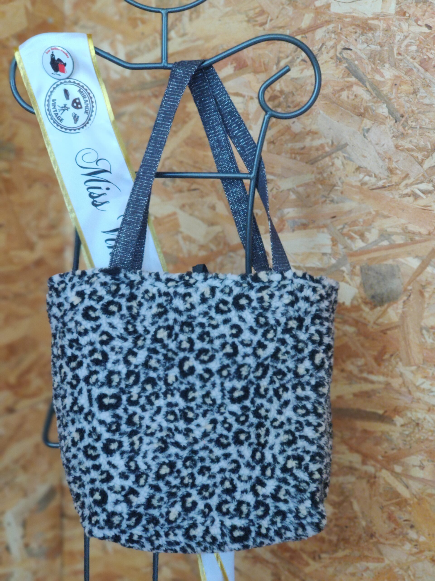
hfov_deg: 19.9
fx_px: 1240
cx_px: 218
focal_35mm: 74
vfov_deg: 26.3
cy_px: 290
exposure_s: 1/50
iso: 800
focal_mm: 6.95
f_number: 2.44
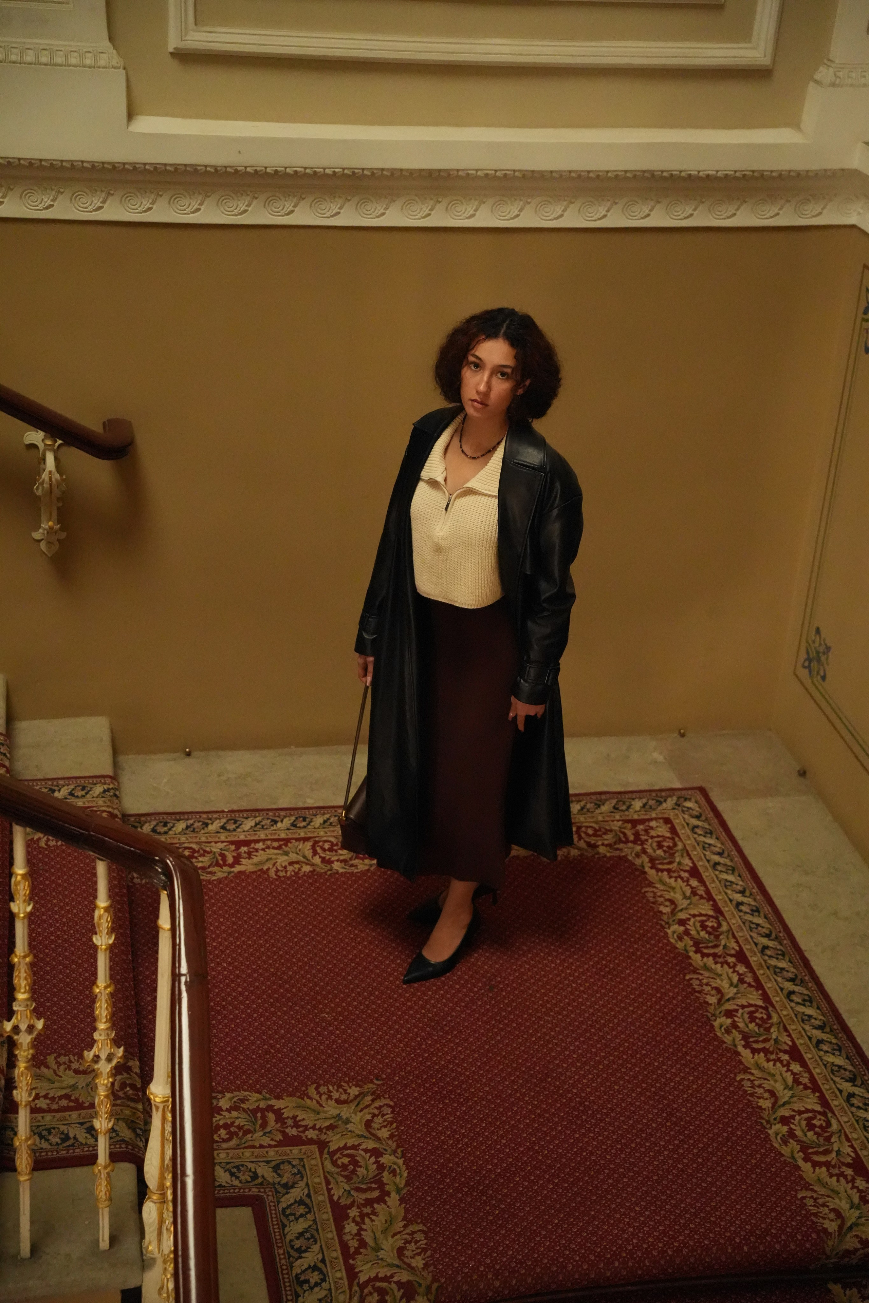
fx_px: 1962
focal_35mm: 54
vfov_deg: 36.7
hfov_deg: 25.0
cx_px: 434
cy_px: 652
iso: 16000
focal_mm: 54.2
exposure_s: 1/125
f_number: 3.2
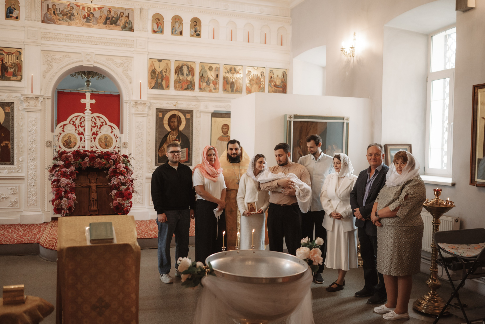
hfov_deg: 54.4
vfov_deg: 37.9
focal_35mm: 35
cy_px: 162
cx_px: 242
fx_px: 472
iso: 1000
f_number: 2.2
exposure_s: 1/320
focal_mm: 35
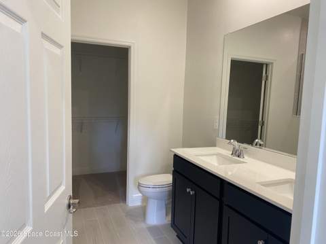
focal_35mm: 26
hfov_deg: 67.4
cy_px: 122
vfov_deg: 53.0
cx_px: 163
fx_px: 245
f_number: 1.8
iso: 80
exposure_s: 1/60
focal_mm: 4.25
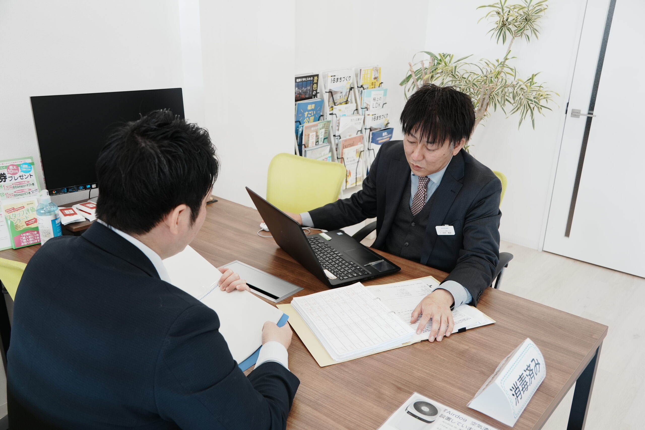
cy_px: 215
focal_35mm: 31
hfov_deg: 60.3
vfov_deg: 42.3
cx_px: 322
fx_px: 555
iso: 400
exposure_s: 1/40
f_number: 3.5
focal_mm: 21
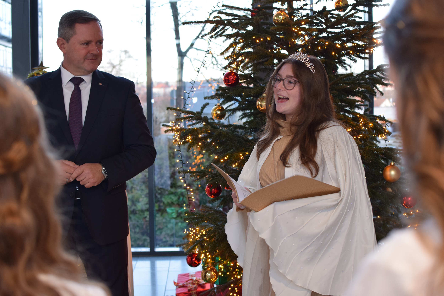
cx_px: 222
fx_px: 647
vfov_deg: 25.7
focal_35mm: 52
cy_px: 148
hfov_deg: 37.9
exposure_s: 1/60
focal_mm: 35
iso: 800
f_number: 4
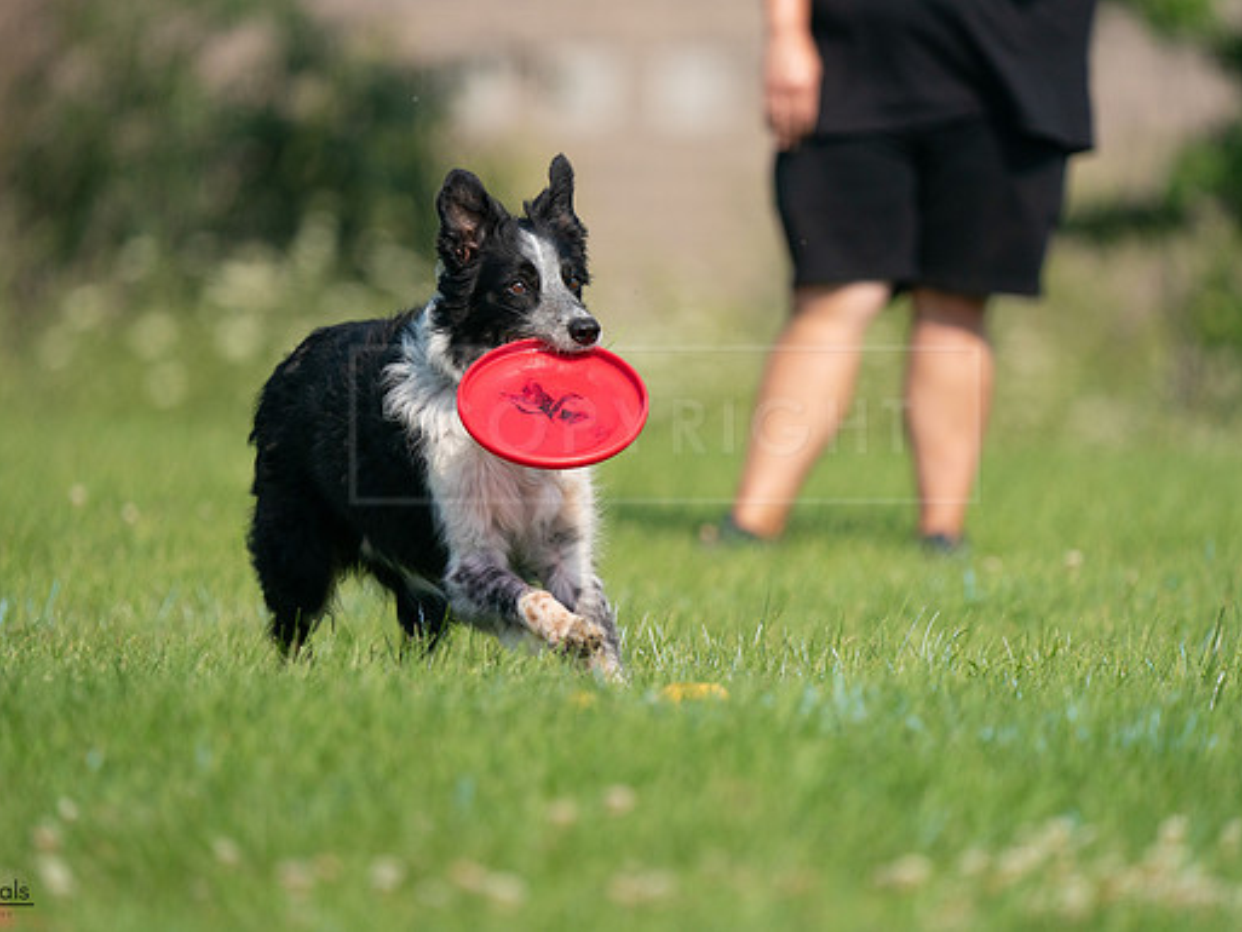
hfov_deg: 3.0
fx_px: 23399
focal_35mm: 652
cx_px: 581
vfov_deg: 2.3
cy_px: 466
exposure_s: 1/4000
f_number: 6.3
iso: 1000
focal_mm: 600
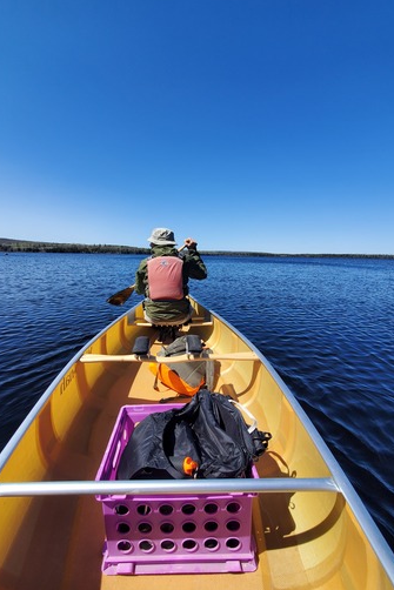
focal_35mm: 14
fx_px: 230
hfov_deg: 81.0
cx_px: 176
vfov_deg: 104.2
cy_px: 295
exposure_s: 1/1002
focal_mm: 1.8
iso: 50
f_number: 2.2
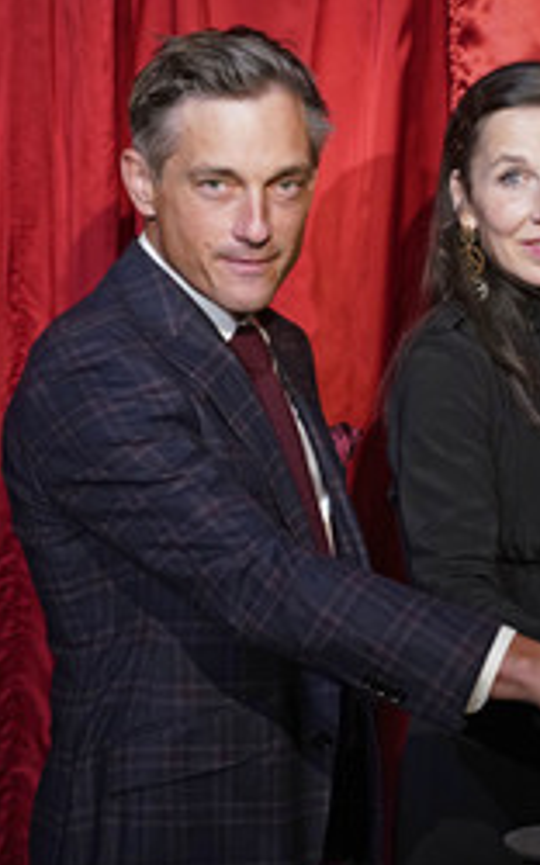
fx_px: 1909
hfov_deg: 15.8
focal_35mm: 81
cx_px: 528
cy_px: 488
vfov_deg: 25.5
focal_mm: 44
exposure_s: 1/100
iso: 1600
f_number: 4
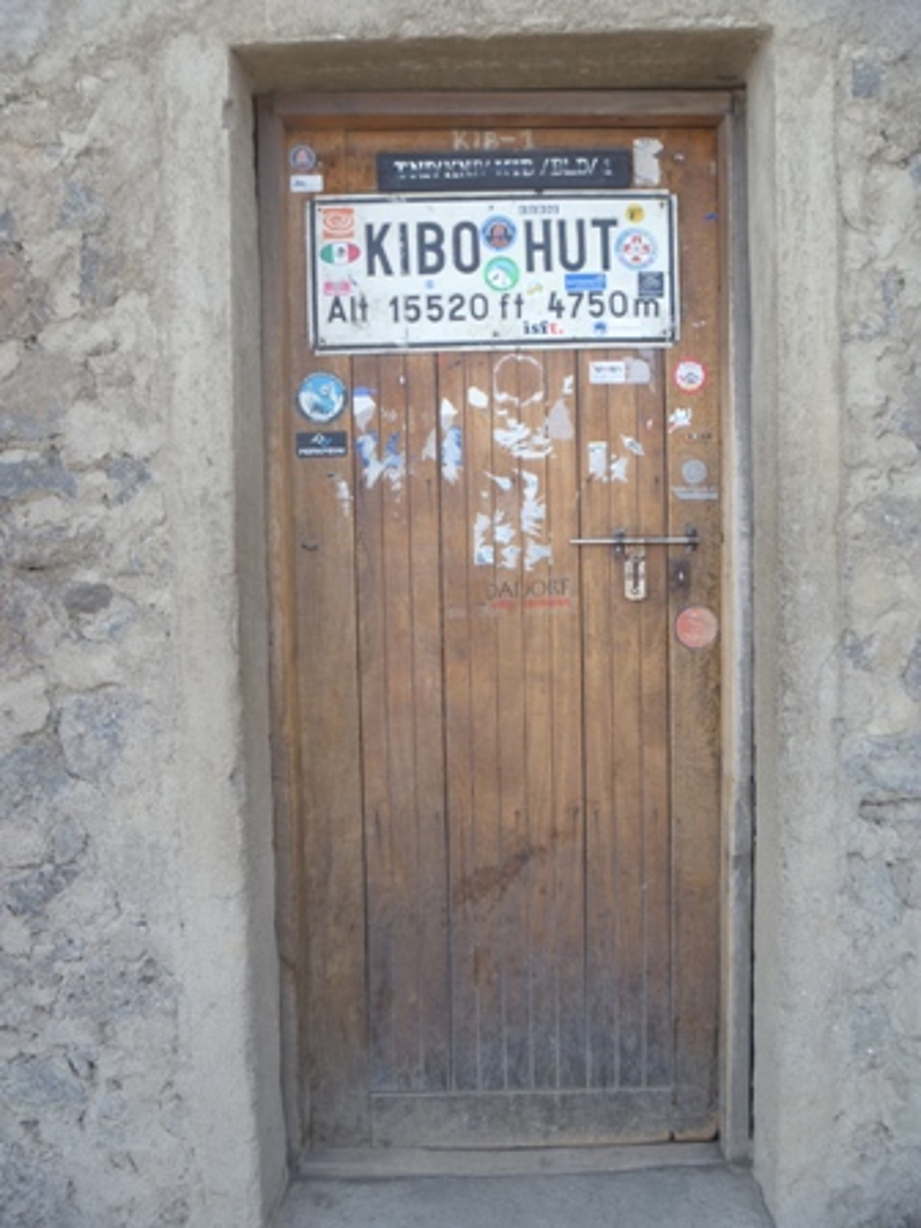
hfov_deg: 40.7
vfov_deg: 52.6
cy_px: 614
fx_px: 1242
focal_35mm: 35
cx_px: 460
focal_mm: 6.3
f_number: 3.5
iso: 80
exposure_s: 1/160
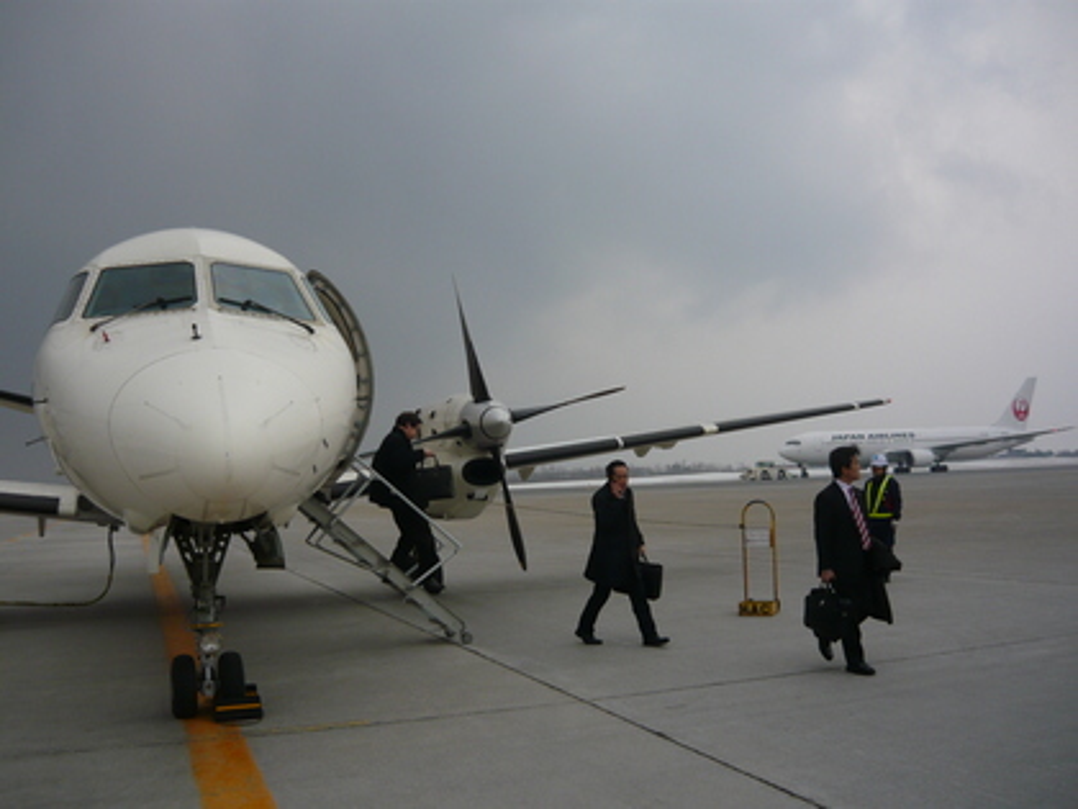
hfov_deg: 55.4
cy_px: 404
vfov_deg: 42.9
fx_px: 1028
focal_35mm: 33
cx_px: 539
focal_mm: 5.5
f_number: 2.8
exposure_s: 1/500
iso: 100
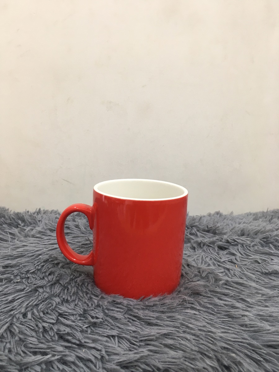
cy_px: 186
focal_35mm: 29
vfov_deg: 61.7
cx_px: 140
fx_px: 312
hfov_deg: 48.2
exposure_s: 1/33
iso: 100
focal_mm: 4.15
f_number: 2.2
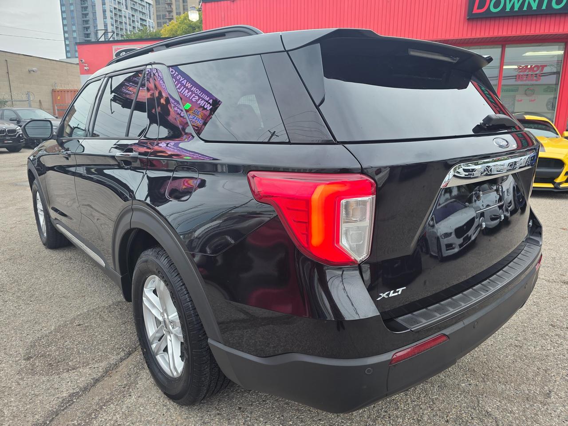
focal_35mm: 23
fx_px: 377
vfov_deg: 58.9
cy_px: 213
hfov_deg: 73.9
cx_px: 284
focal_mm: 6.3
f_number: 1.7
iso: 16
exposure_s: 1/53
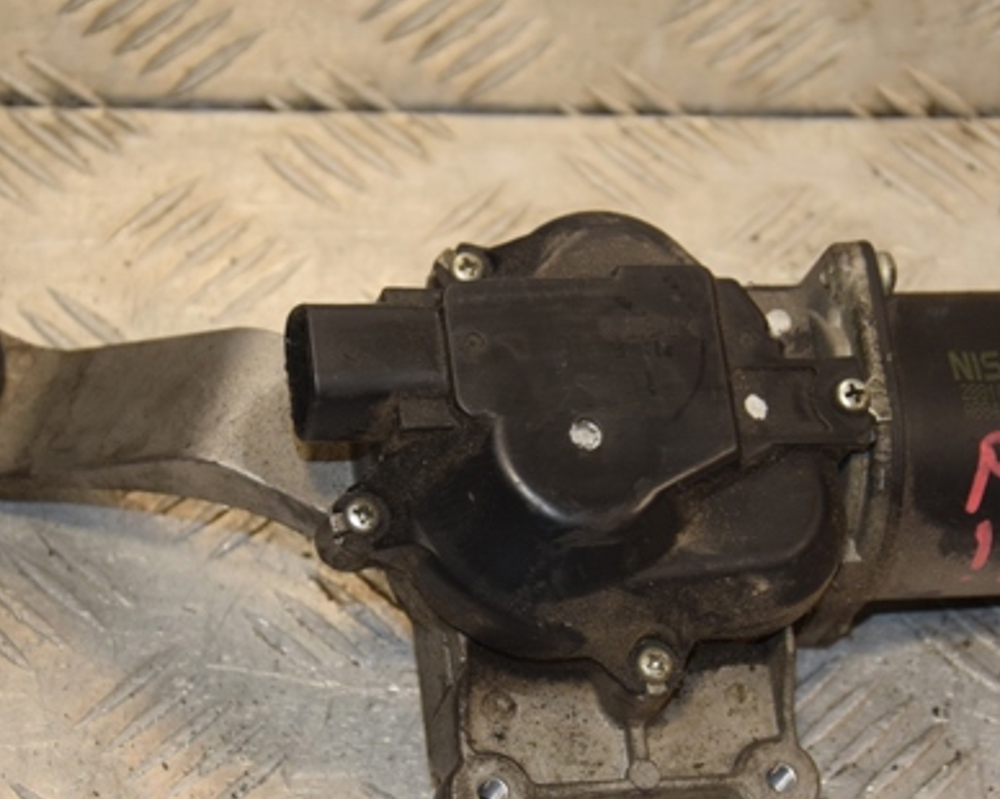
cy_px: 505
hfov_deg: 13.4
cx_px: 557
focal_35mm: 144
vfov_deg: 10.7
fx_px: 4260
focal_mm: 62
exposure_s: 1/200
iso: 800
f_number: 5.6
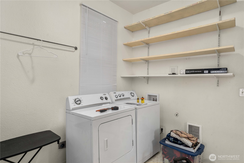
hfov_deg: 86.9
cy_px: 82
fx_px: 129
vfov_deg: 64.5
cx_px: 122
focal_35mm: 19
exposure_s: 1/8
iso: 2000
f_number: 8
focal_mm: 19
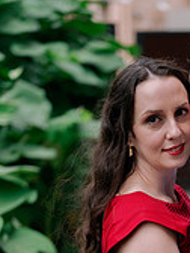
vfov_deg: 14.9
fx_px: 944
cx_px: 182
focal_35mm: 129
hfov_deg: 11.4
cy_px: 280
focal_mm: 50
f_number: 2
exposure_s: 1/200
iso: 320
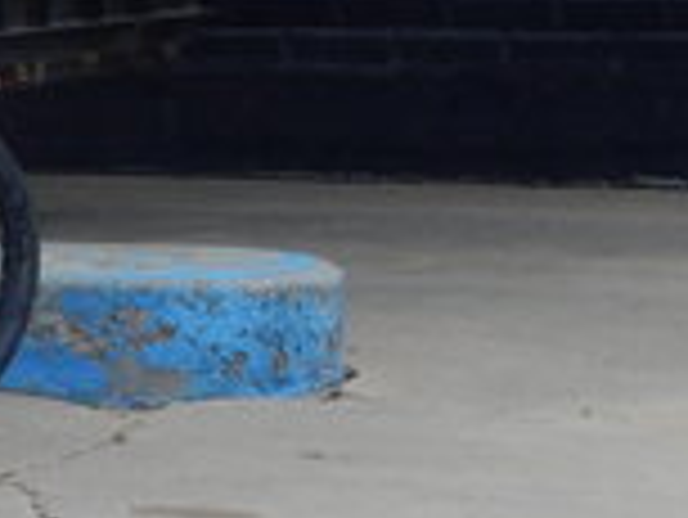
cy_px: -63
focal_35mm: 612
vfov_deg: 2.4
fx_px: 12173
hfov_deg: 3.2
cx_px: -369
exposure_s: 1/250
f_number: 5.6
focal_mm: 20.9
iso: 125
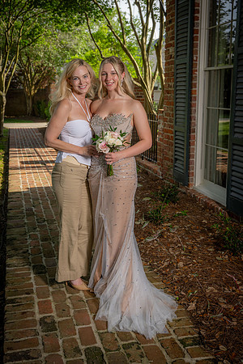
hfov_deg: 32.6
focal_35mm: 41
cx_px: 122
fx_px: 415
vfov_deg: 47.4
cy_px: 182
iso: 100
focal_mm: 41
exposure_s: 1/160
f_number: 5.6
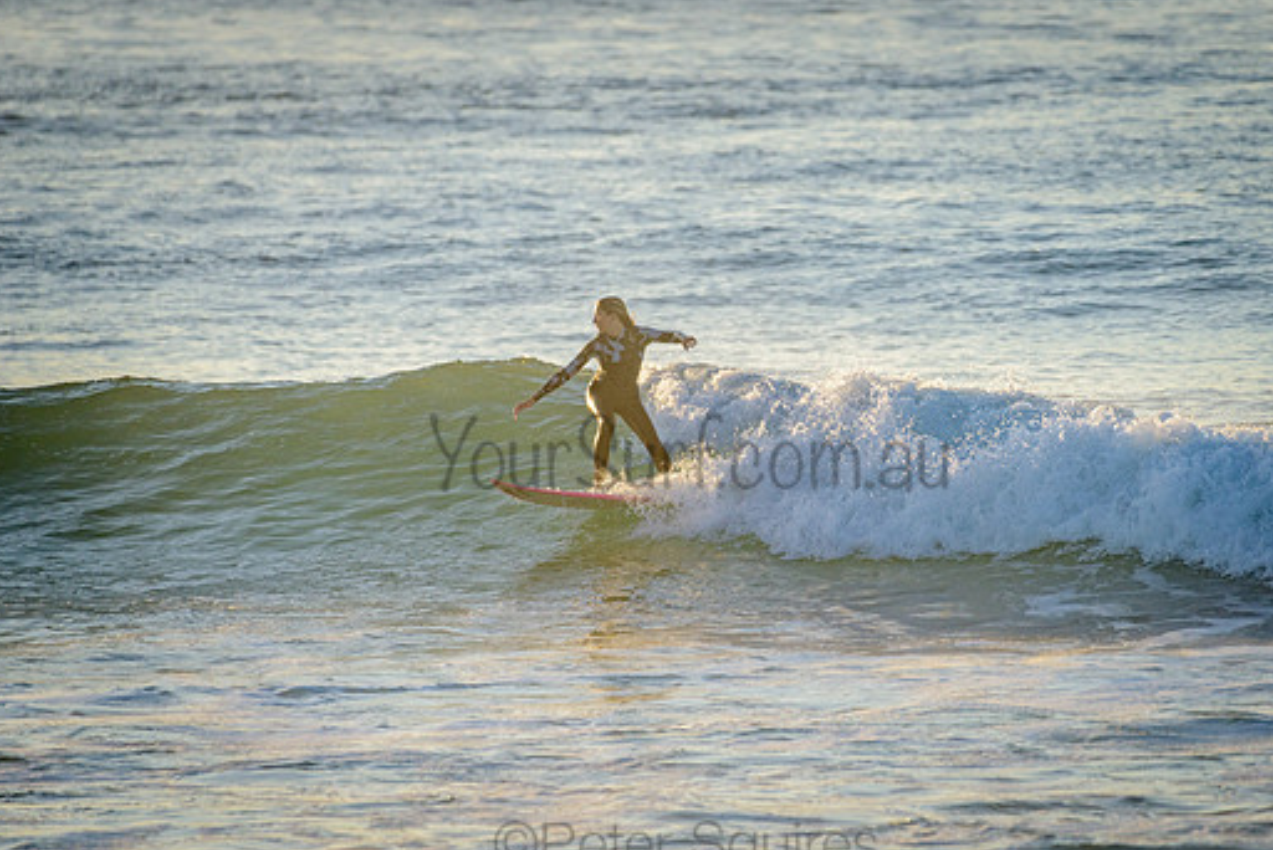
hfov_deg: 3.6
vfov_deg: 2.4
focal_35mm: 566
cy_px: 431
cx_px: 686
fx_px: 20025
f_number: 5.6
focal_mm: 500
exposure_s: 1/2000
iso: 360
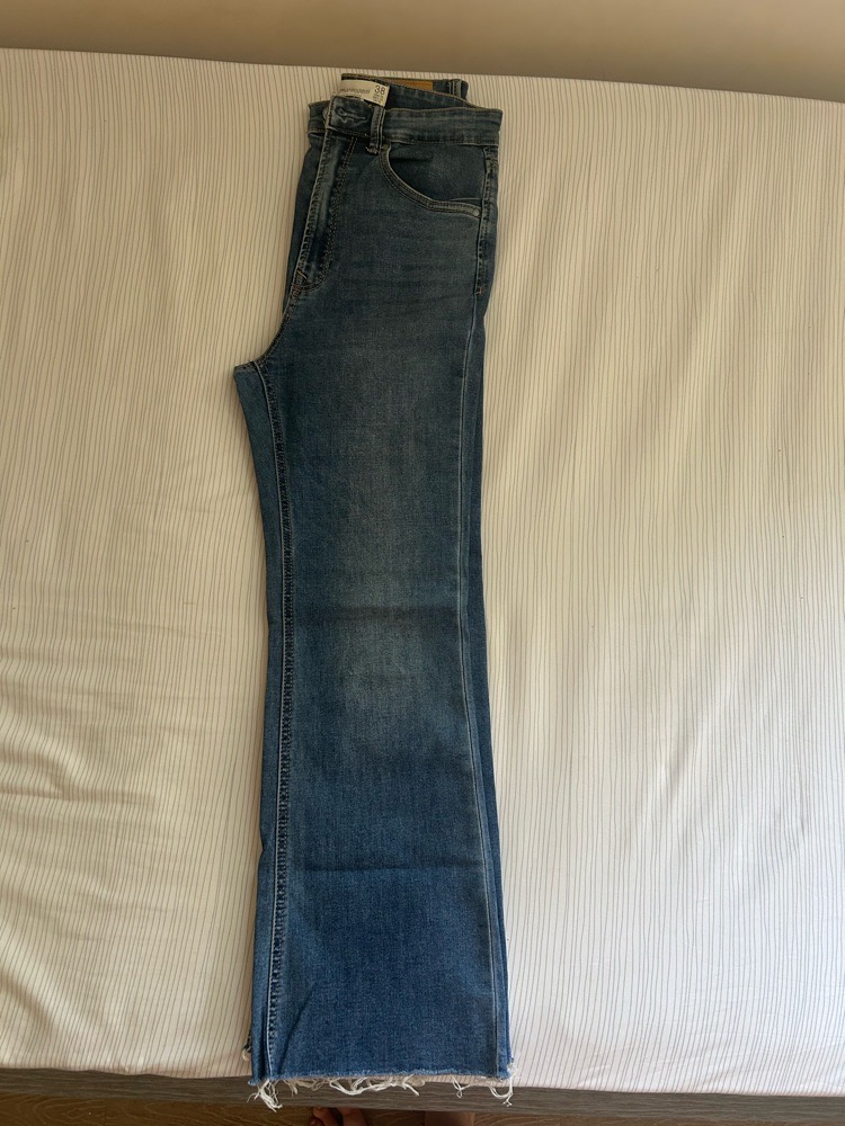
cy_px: 563
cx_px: 422
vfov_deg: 67.3
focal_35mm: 26
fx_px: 846
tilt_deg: -77.9
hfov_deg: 53.1
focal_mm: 5.7
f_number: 1.5
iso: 160
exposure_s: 1/60
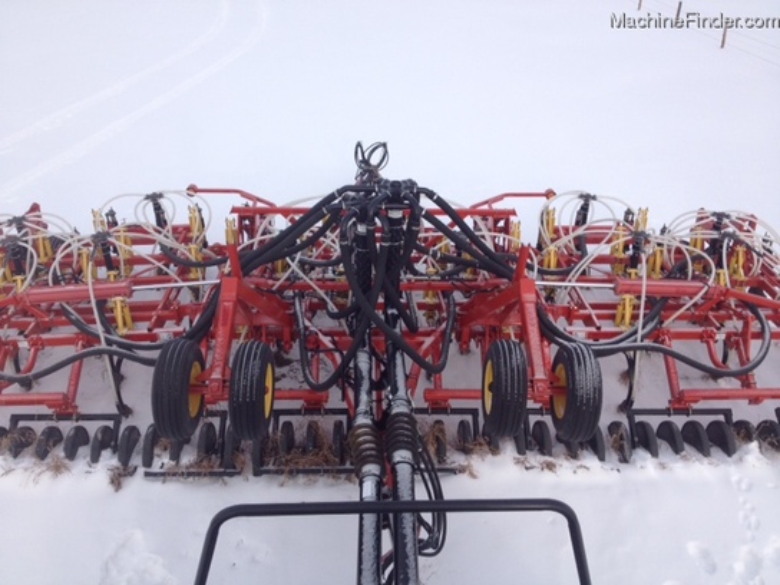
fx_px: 789
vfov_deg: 40.7
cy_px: 292
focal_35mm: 35
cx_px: 390
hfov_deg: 52.6
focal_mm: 4.28
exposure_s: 1/1022
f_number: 2.4
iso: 64
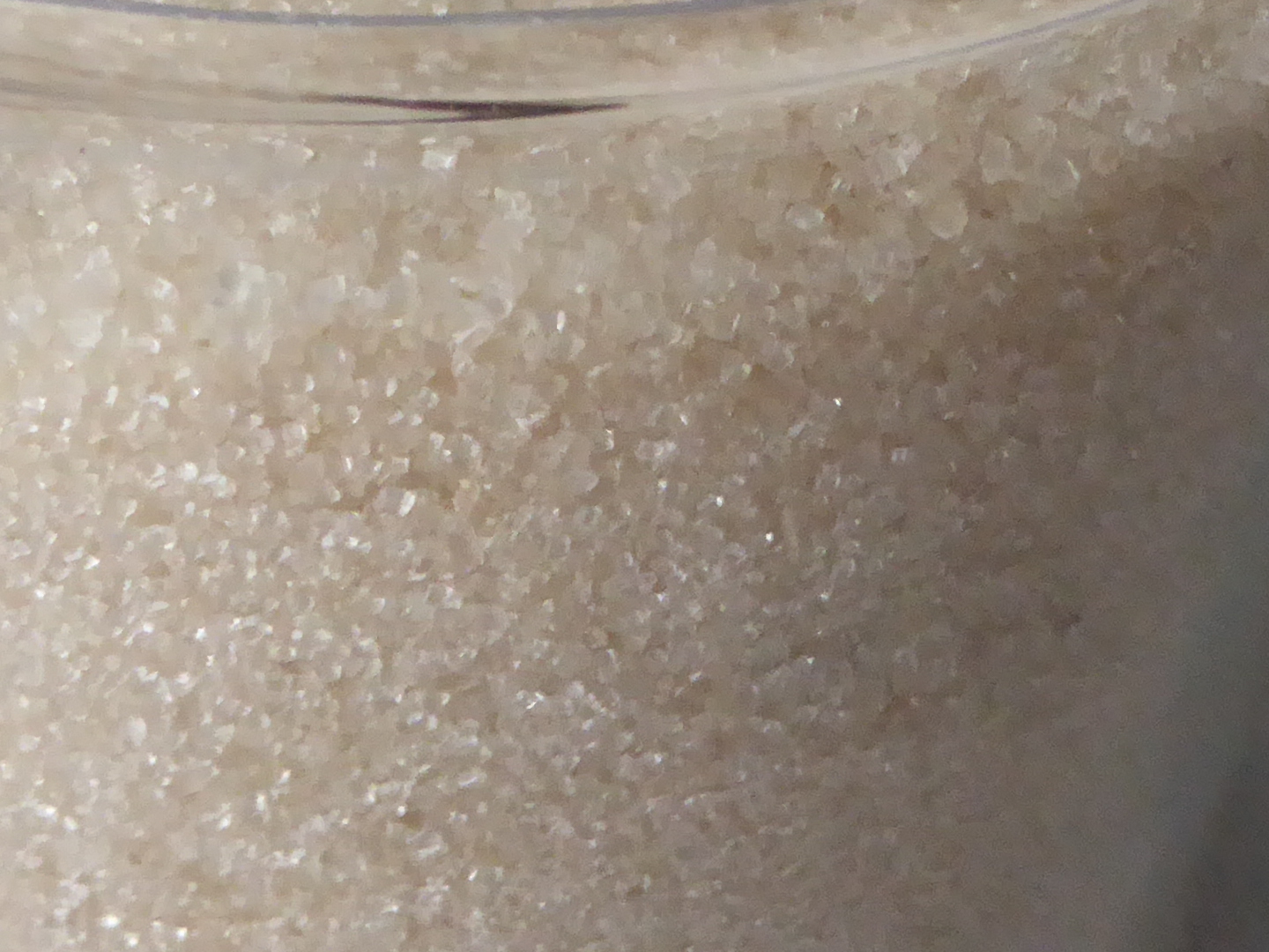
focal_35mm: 85
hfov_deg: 23.0
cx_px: 522
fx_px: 3116
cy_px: 271
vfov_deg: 17.3
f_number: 3.3
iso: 400
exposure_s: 1/15
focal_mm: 4.3
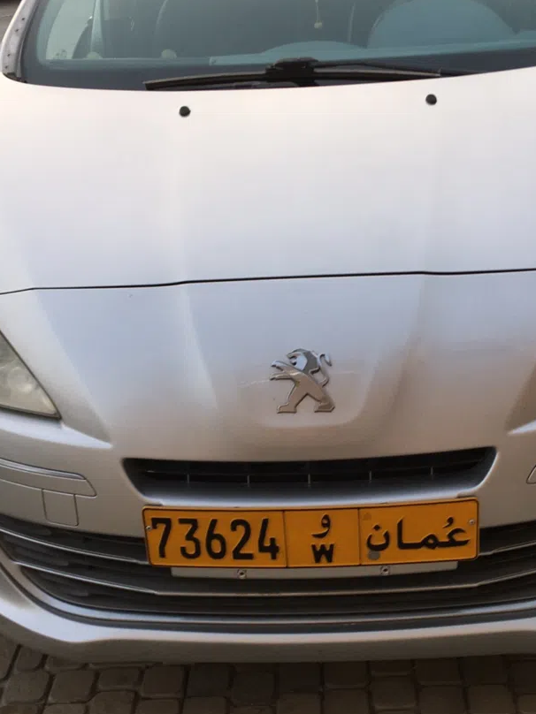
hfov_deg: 29.6
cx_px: 301
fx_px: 1012
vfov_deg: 38.8
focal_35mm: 49
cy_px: 404
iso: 25
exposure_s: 1/50
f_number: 2.2
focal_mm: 4.15
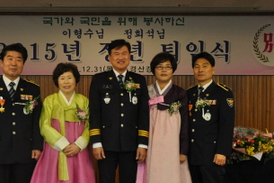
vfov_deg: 22.8
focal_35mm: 59
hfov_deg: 33.9
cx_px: 117
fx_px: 449
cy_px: 130
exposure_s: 1/60
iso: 800
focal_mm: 24
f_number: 4
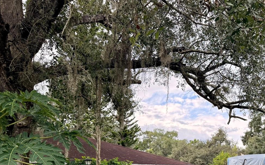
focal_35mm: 42
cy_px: 159
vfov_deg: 28.9
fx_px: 303
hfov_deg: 45.0
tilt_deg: +6.7
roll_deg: +1.2
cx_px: 209
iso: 100
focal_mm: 6.76
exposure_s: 1/1271
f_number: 1.78
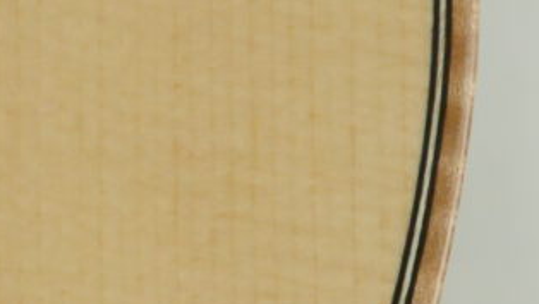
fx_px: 15858
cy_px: 246
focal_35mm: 1109
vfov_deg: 1.1
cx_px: -258
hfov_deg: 1.9
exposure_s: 1/200
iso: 3200
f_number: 13
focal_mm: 150
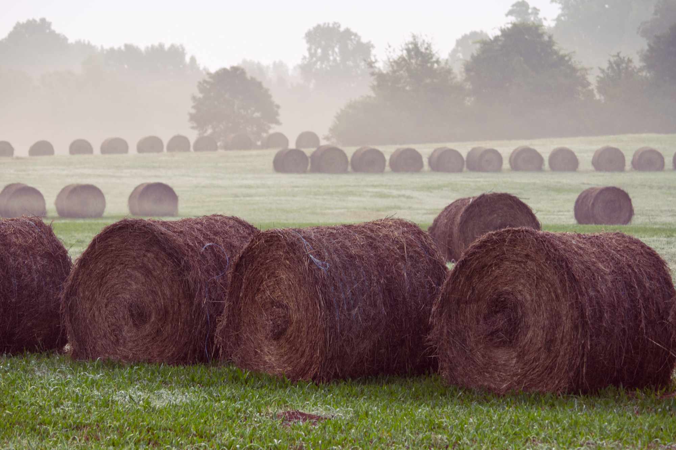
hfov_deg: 8.6
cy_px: 225
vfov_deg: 5.7
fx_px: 4504
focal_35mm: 240
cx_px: 338
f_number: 8
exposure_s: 1/60
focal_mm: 160
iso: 400
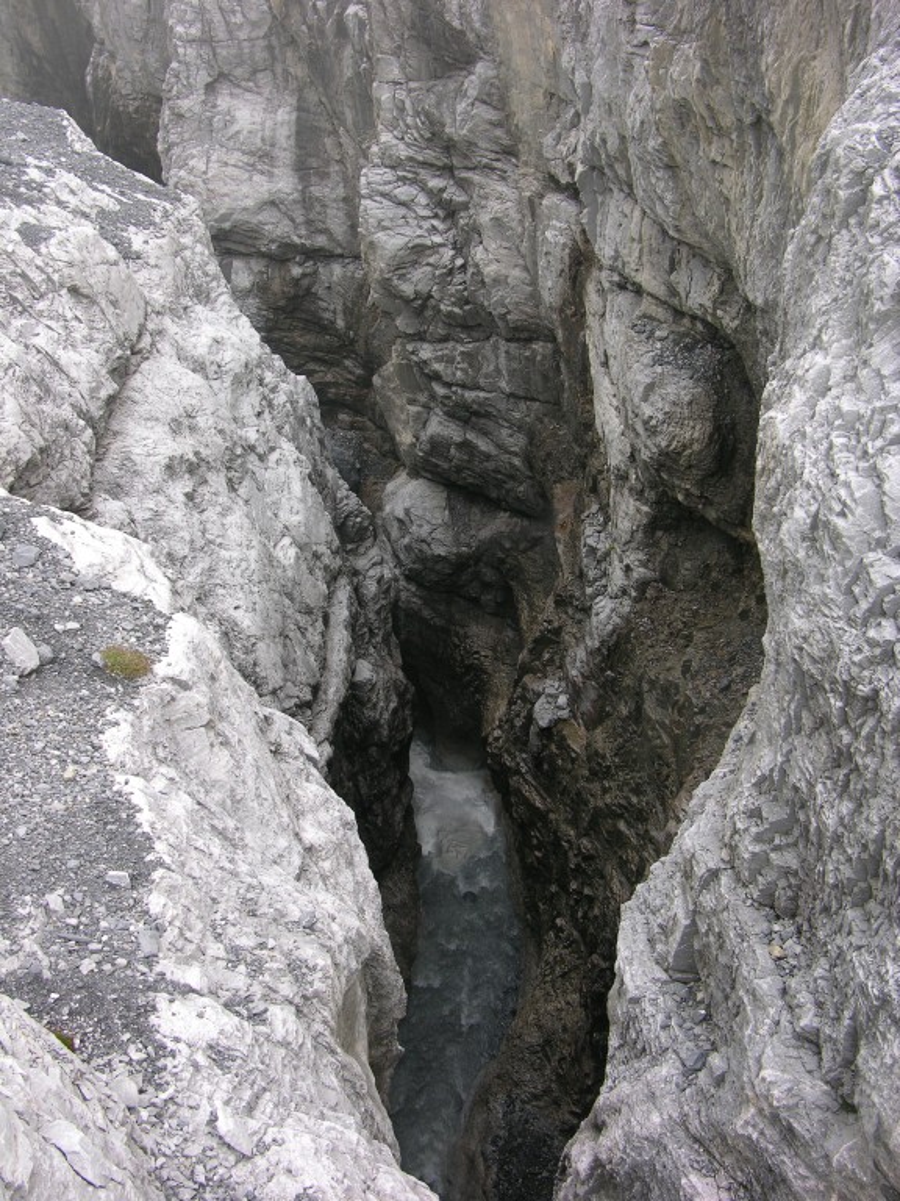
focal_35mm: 35
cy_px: 600
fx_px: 1213
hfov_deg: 40.7
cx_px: 450
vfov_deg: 52.6
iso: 50
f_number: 3.2
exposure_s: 1/55.7
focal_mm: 8.9
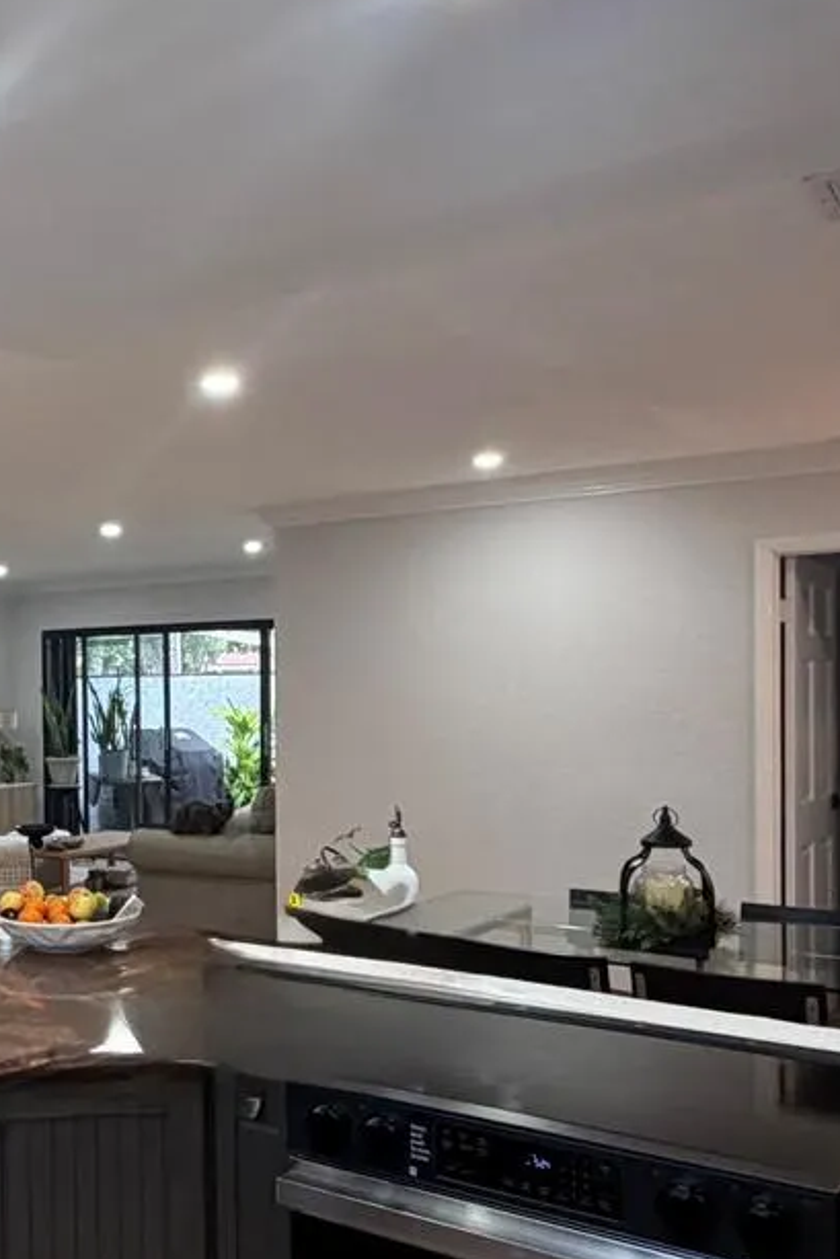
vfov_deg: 50.6
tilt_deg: -1.2
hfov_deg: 33.2
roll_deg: +2.8
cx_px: 76
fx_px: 1329
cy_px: 709
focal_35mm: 38
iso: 200
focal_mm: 2.22
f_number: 2.2
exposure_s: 1/60
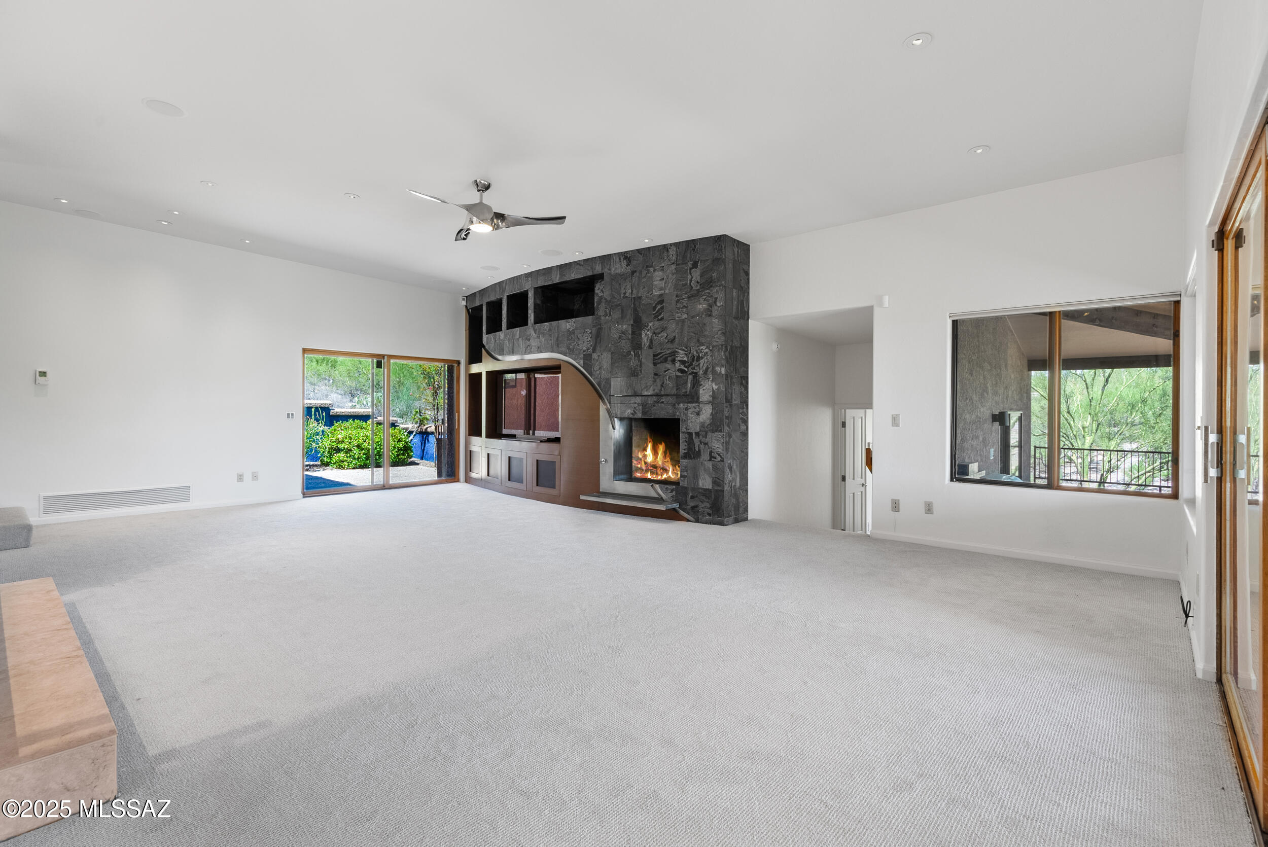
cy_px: 424
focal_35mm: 16
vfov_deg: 73.8
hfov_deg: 96.7
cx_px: 634
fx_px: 564
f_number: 8
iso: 200
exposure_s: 1.3
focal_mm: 16
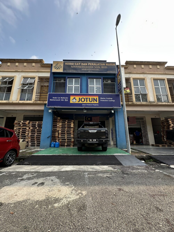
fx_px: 94
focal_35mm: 14
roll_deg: -0.9
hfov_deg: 85.7
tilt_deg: +14.1
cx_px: 87
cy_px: 116
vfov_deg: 102.1
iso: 40
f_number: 2.2
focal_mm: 2.22
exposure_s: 1/347
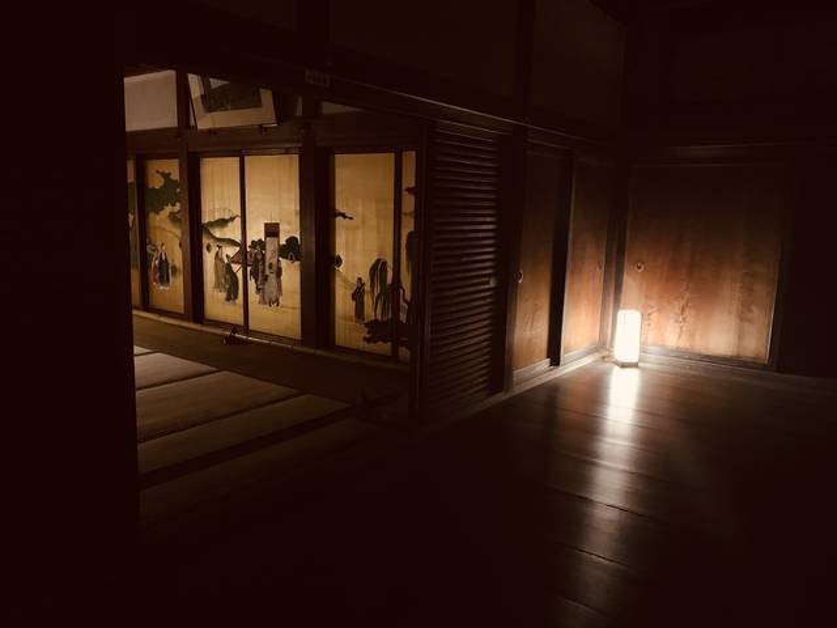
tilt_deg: -9.1
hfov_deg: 67.3
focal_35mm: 26
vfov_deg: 53.1
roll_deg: -0.9
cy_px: 314
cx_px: 418
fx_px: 629
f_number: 1.8
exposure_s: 1/15
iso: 1250
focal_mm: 4.25
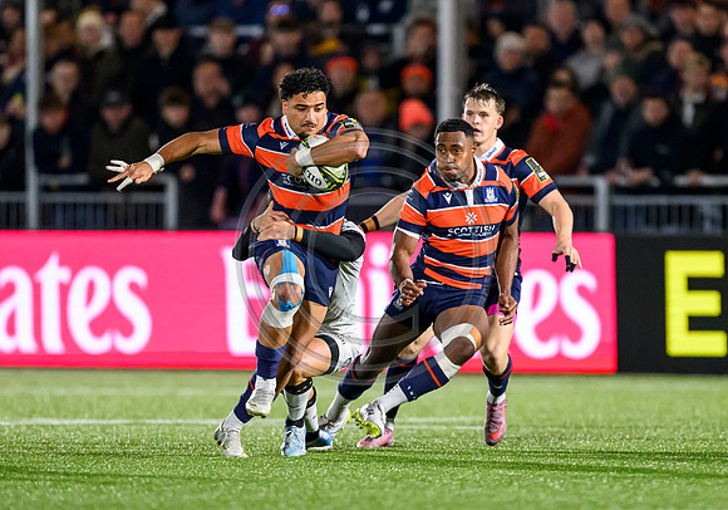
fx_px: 14682
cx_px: 434
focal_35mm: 715
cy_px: 253
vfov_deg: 2.0
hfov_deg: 2.8
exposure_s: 1/1250
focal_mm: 400
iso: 5000
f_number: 2.8
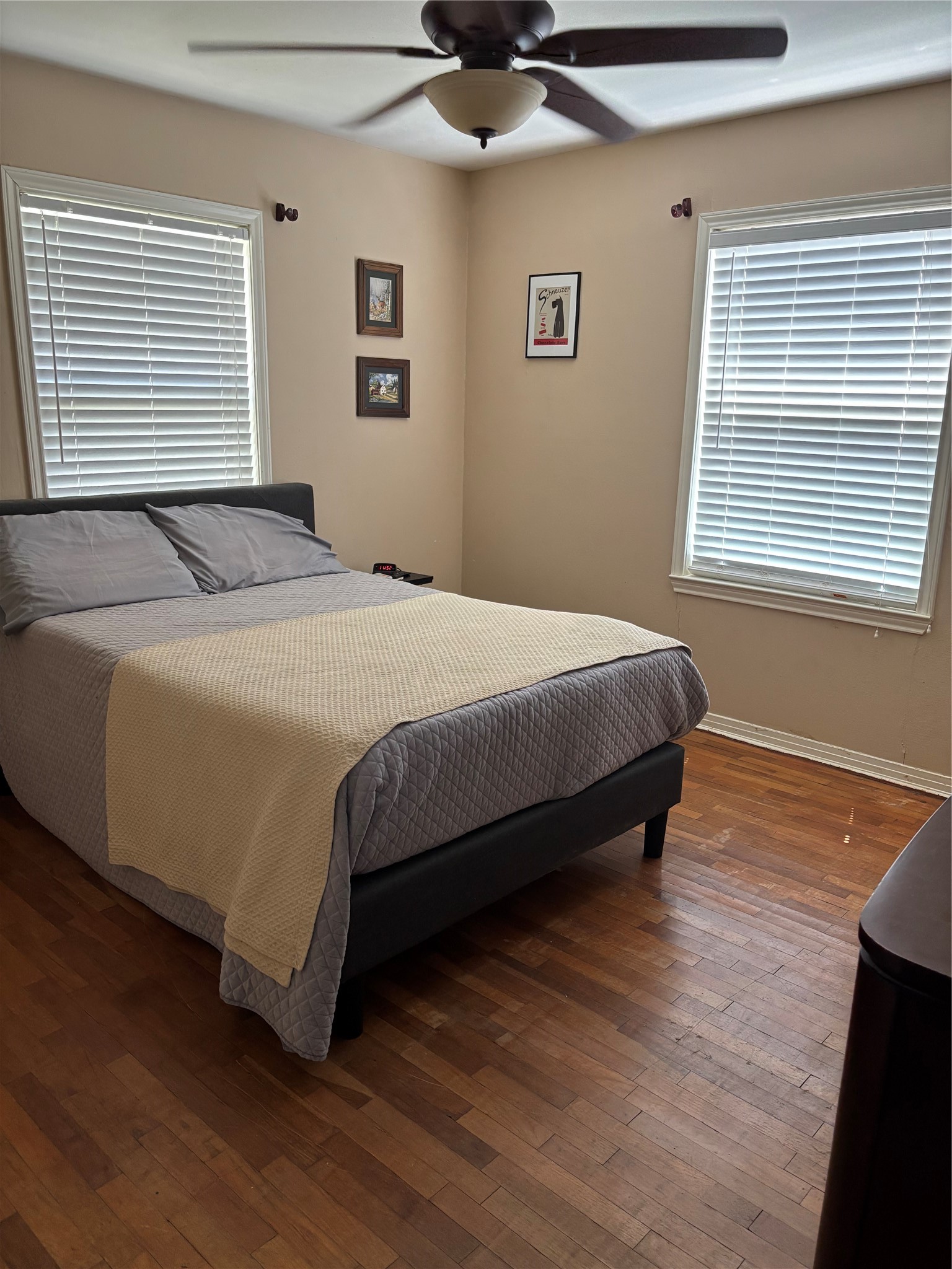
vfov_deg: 67.3
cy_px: 634
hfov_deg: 53.1
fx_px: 953
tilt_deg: -13.6
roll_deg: -3.8
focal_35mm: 26
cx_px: 476
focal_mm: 5.96
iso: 200
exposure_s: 1/60
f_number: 1.6
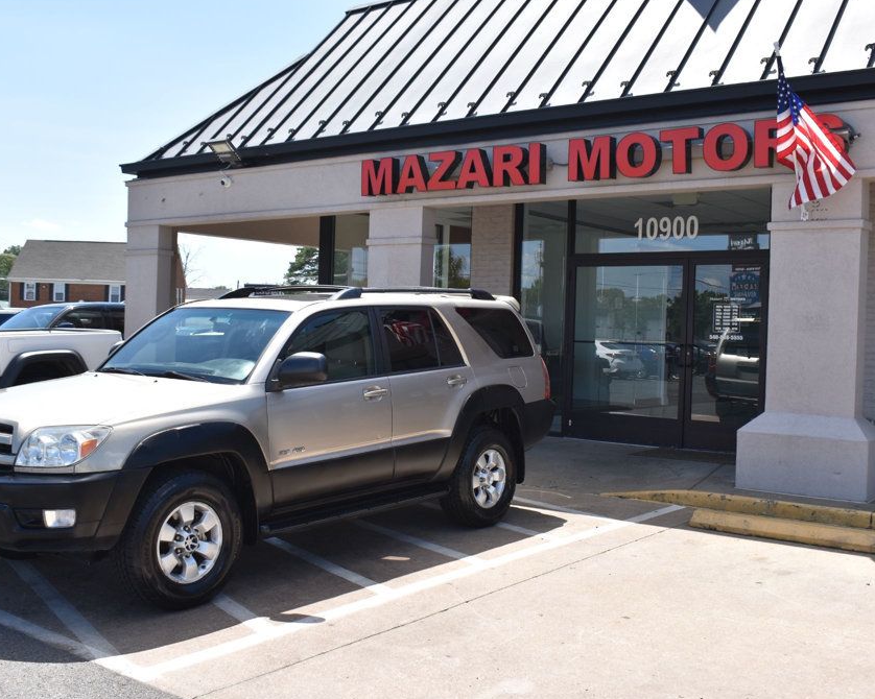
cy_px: 348
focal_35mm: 40
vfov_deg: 37.7
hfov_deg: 46.2
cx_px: 442
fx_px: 1025
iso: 200
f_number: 8
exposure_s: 1/400
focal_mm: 23
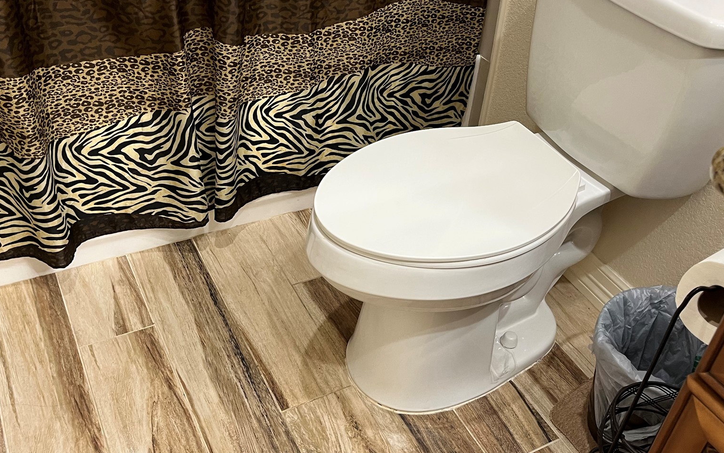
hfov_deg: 52.7
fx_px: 730
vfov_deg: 34.4
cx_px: 400
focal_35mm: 37
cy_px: 225
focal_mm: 5.1
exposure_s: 1/60
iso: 125
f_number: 1.6
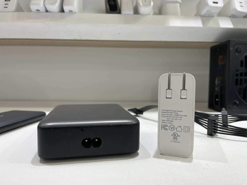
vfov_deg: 53.1
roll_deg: -1.1
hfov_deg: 67.3
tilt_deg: -3.7
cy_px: 92
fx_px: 186
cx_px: 124
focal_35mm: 26
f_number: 1.6
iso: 32
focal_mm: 4.2
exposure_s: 1/121
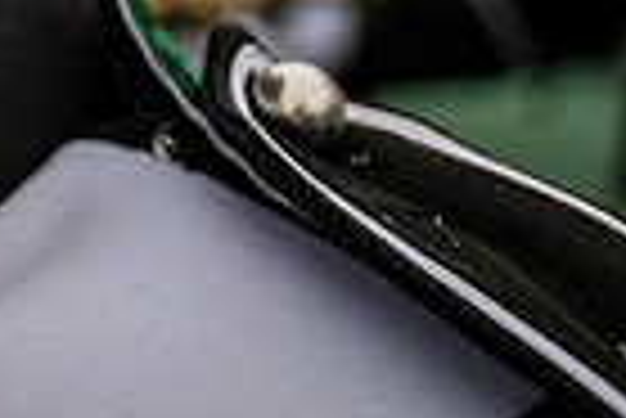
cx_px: -576
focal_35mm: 100
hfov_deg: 16.3
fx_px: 1741
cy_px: -357
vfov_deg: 12.4
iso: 160
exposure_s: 1/500
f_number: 2.8
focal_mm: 24
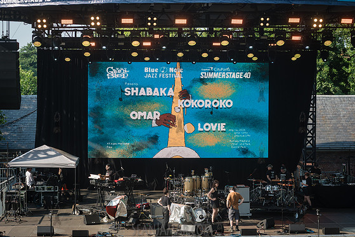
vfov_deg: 16.4
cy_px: 122
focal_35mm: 83
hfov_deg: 24.5
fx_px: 818
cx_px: 179
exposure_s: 1/400
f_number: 5
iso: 200
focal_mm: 80
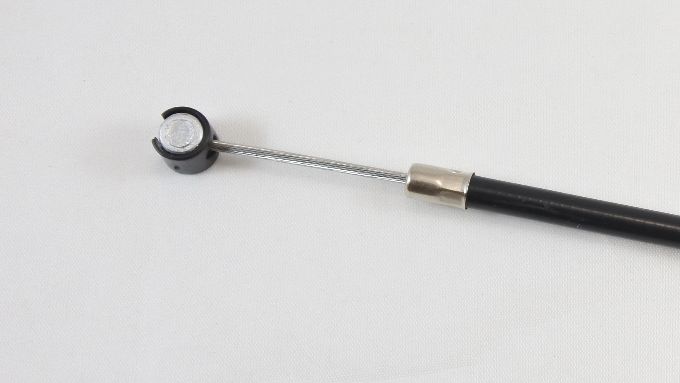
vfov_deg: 23.0
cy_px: 166
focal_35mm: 52
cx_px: 338
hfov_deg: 39.9
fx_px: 938
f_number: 4.5
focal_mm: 18.4
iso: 400
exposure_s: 1/125
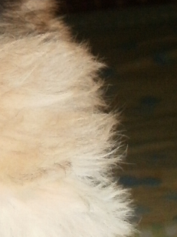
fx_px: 1275
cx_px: -143
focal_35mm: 187
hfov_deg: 7.7
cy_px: 8
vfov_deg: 10.5
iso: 125
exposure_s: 1/30
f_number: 3.5
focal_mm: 6.3
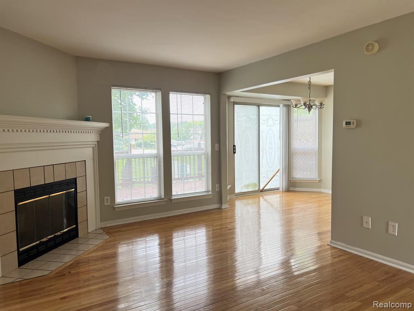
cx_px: 207
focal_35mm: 26
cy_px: 156
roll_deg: +0.3
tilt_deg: -4.8
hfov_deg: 67.3
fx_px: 311
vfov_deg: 53.1
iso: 80
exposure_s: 1/121
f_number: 1.5
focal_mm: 5.7
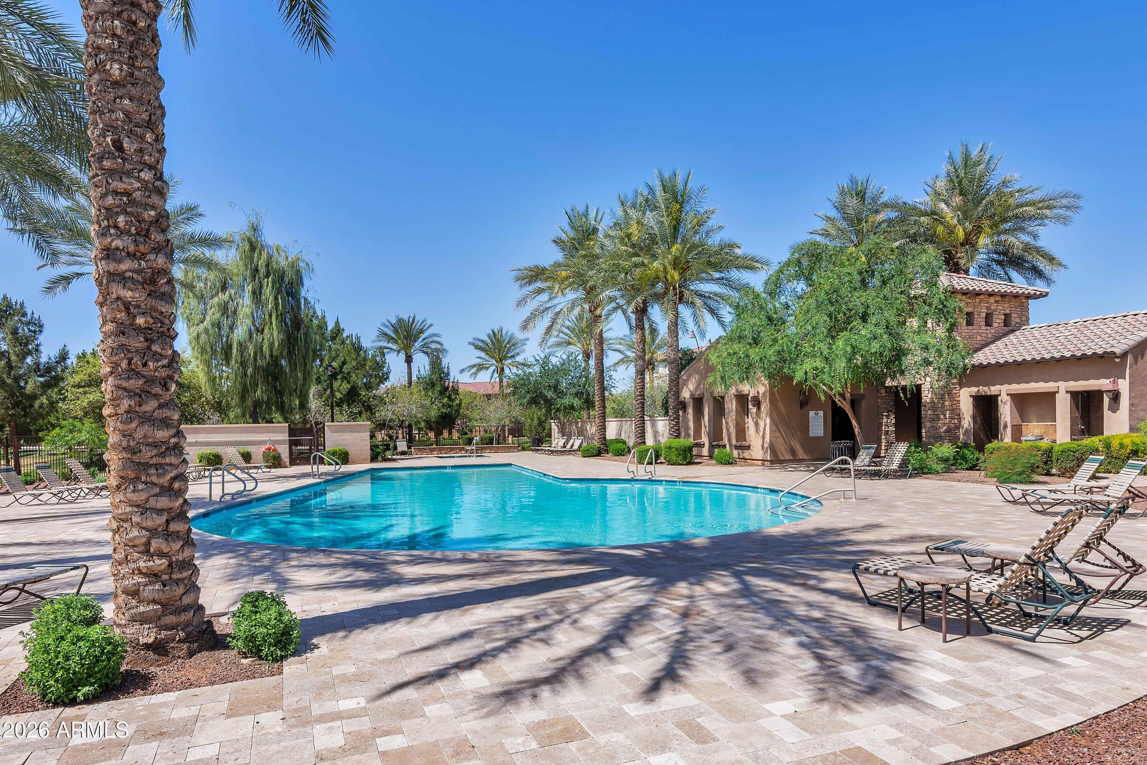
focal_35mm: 21
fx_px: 669
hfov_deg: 81.2
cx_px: 574
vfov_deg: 59.5
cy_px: 382
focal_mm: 14
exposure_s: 1/320
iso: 160
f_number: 9
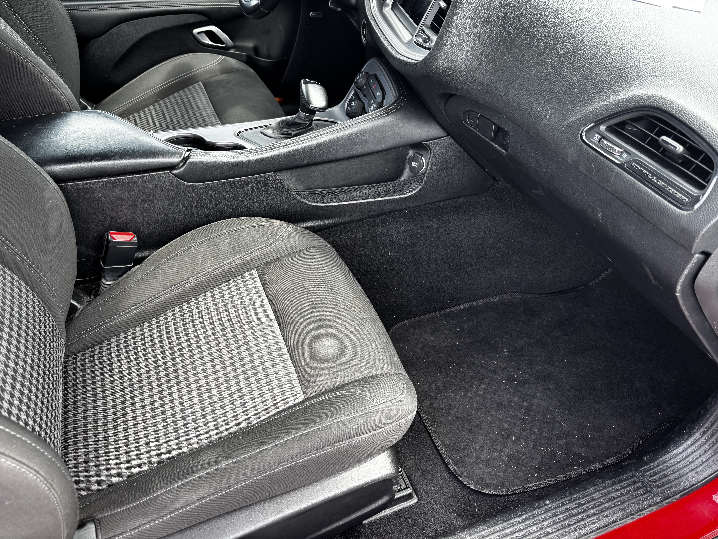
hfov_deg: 67.3
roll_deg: -1.6
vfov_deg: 53.1
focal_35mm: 26
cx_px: 359
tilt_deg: -42.0
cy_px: 270
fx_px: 539
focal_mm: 5.96
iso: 80
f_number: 1.6
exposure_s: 1/121
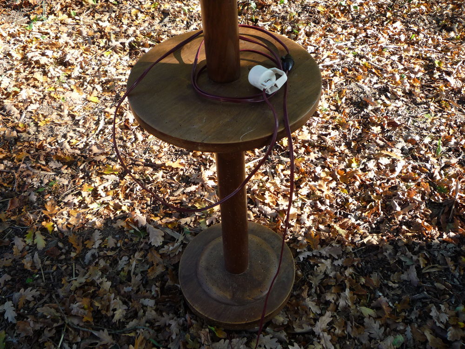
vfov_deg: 46.8
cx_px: 232
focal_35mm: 30
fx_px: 403
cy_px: 174
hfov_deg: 60.0
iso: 100
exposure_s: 1/100
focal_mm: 5.2
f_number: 3.3
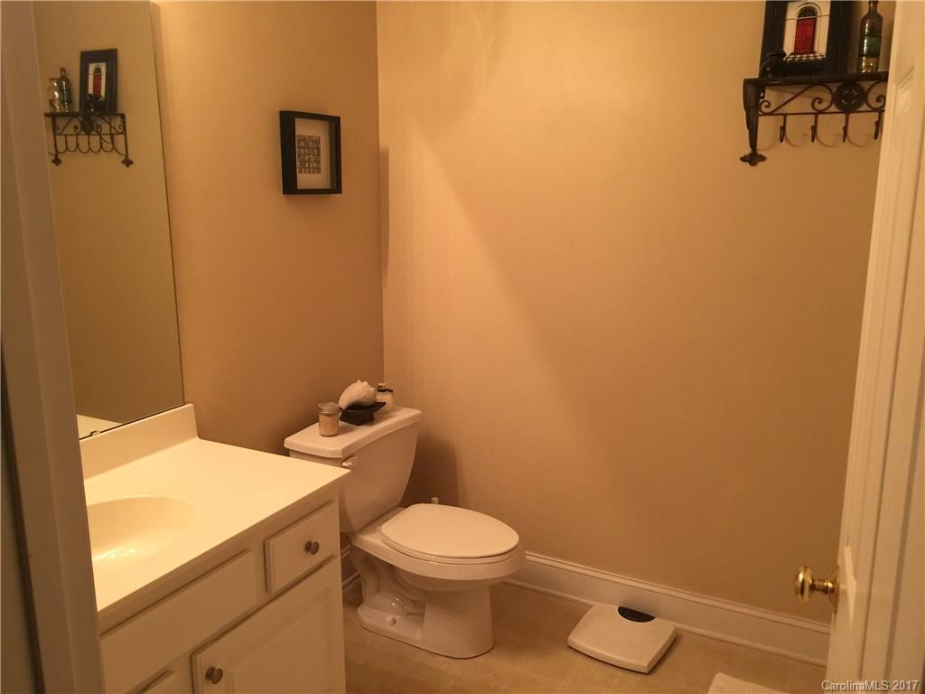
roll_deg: +0.0
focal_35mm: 29
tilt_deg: -12.0
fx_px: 775
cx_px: 462
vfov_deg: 48.2
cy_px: 347
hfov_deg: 61.7
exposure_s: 1/15
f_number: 2.2
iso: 50
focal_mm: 4.15
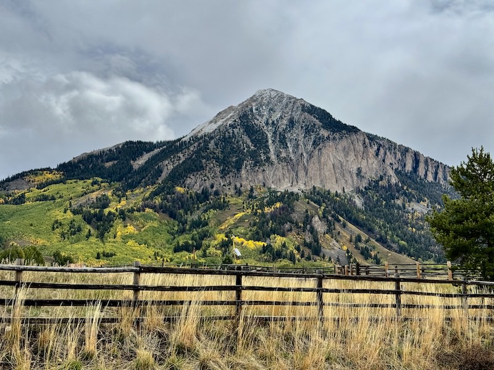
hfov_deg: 39.7
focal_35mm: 48
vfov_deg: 30.3
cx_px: 247
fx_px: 685
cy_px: 185
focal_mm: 6.76
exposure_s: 1/5848
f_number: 1.78
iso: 64
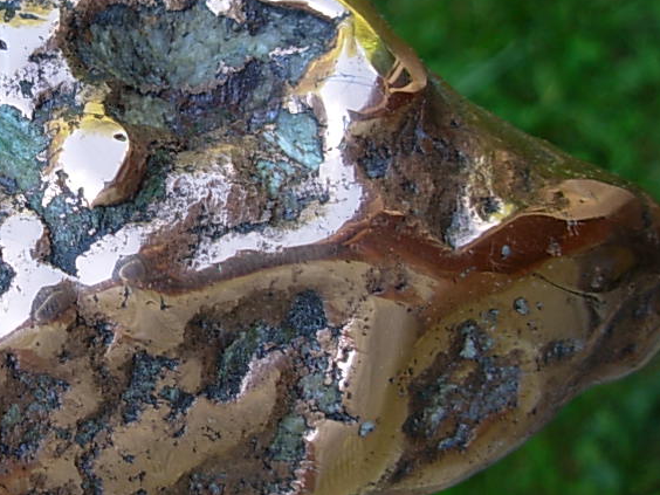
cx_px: 95
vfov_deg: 21.3
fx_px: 1316
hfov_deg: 27.4
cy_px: 235
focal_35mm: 69
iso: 50
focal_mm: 6.3
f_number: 2.9
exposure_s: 1/114
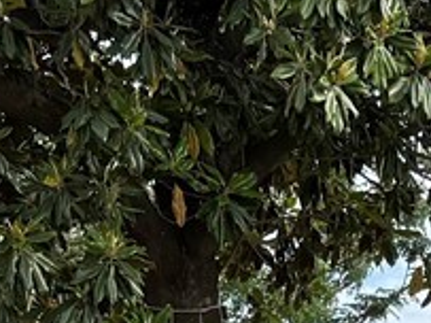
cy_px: 759
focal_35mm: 189
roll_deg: -1.3
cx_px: 442
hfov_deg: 10.4
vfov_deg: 7.4
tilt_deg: -1.4
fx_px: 2352
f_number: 1.78
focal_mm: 6.76
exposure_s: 1/1949
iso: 100
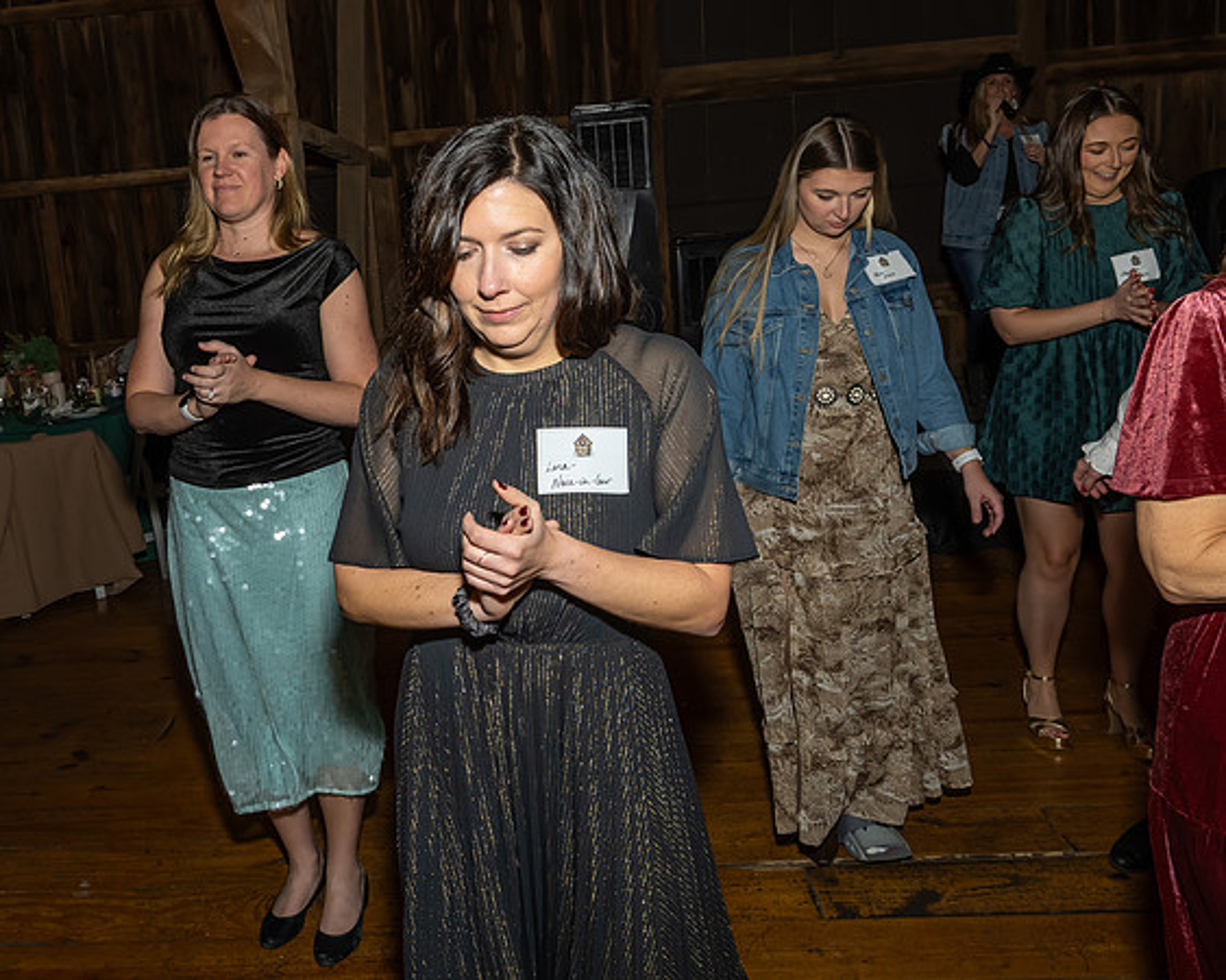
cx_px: 446
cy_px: 462
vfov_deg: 47.2
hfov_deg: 56.6
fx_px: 1120
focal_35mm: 31
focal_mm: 17
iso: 640
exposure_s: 1/250
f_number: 8
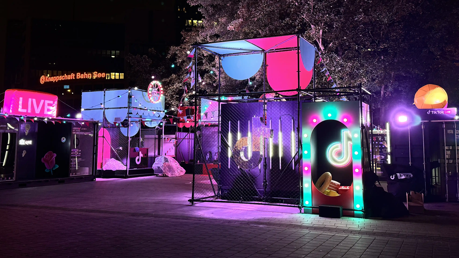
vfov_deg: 31.1
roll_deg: -0.2
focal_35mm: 38
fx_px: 463
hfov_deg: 52.8
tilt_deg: +5.7
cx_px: 233
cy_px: 100
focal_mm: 6.76
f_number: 1.78
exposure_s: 1/50
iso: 125
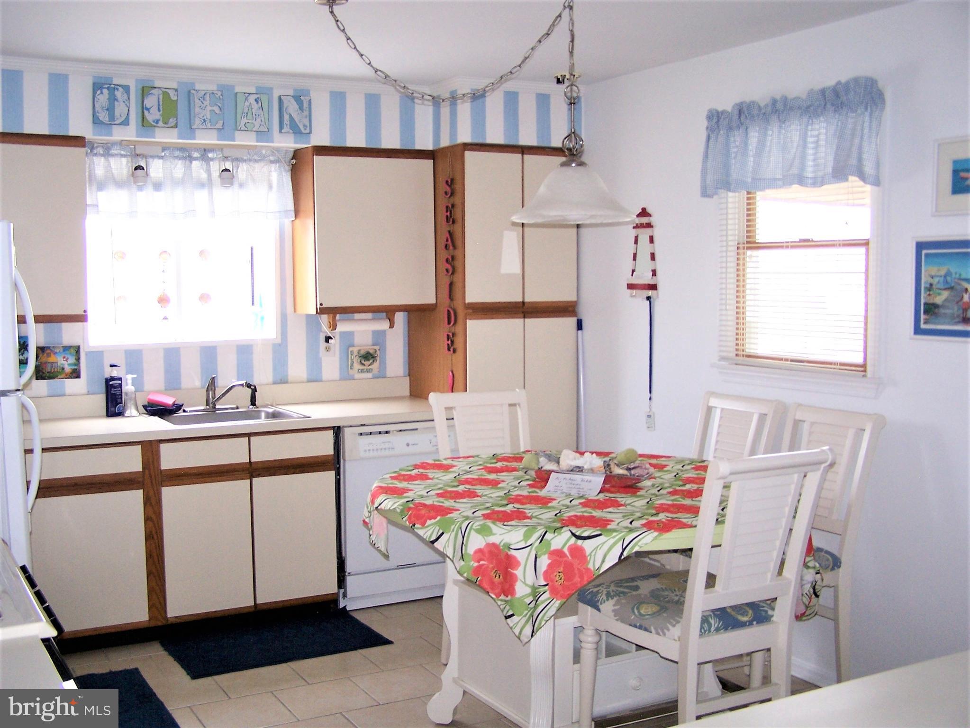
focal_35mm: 38
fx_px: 1065
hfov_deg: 49.0
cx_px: 485
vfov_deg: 37.7
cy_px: 364
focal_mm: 6.3
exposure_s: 1/60
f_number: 2.8
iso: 140
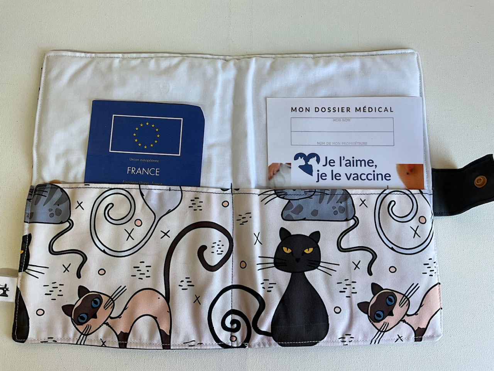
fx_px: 414
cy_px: 186
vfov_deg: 48.2
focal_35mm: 29
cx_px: 247
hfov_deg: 61.7
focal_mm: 3
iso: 25
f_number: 1.8
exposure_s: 1/122
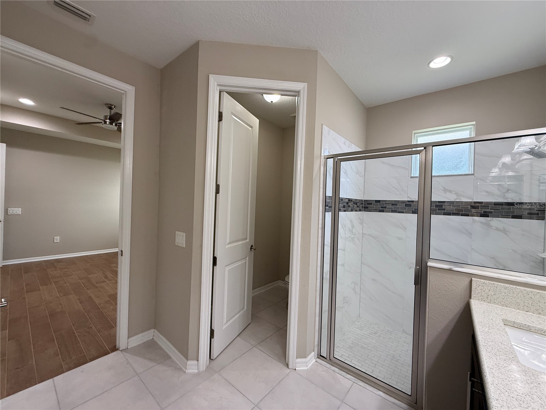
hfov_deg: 102.1
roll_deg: -2.7
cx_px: 273
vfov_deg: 85.7
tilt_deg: +0.7
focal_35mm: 14
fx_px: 221
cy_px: 205
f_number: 2.2
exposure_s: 1/120
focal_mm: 2.22
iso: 200
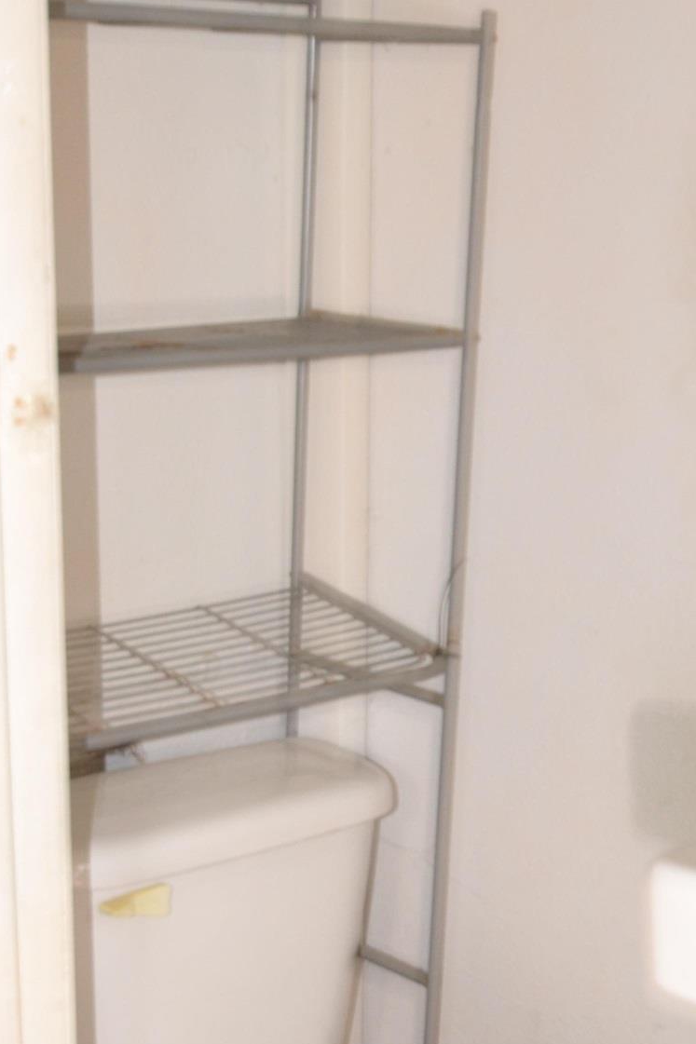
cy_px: 760
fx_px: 2146
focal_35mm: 74
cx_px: 384
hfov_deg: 18.4
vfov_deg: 27.0
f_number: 4.5
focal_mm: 24
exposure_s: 1/1.6
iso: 800
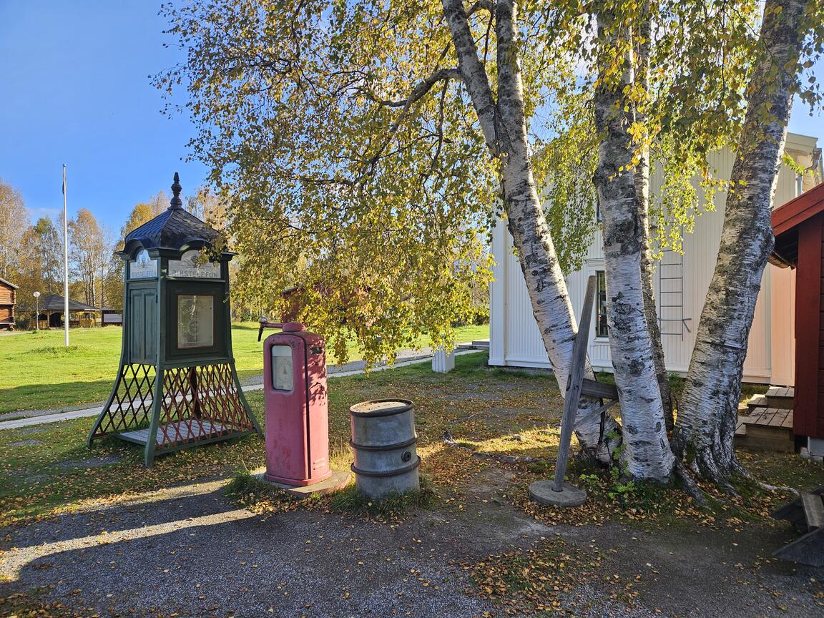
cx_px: 412
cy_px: 309
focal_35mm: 23
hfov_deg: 73.9
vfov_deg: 58.9
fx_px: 547
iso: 25
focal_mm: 5.4
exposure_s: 1/423
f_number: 1.8
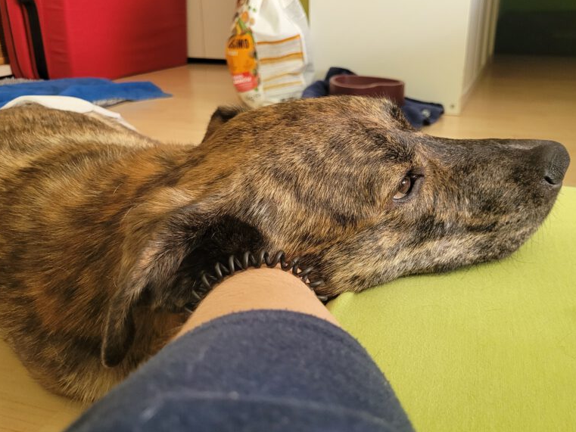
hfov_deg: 52.4
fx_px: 582
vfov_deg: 40.7
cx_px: 330
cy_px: 227
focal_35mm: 35
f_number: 1.8
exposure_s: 1/100
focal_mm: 5.4
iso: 250
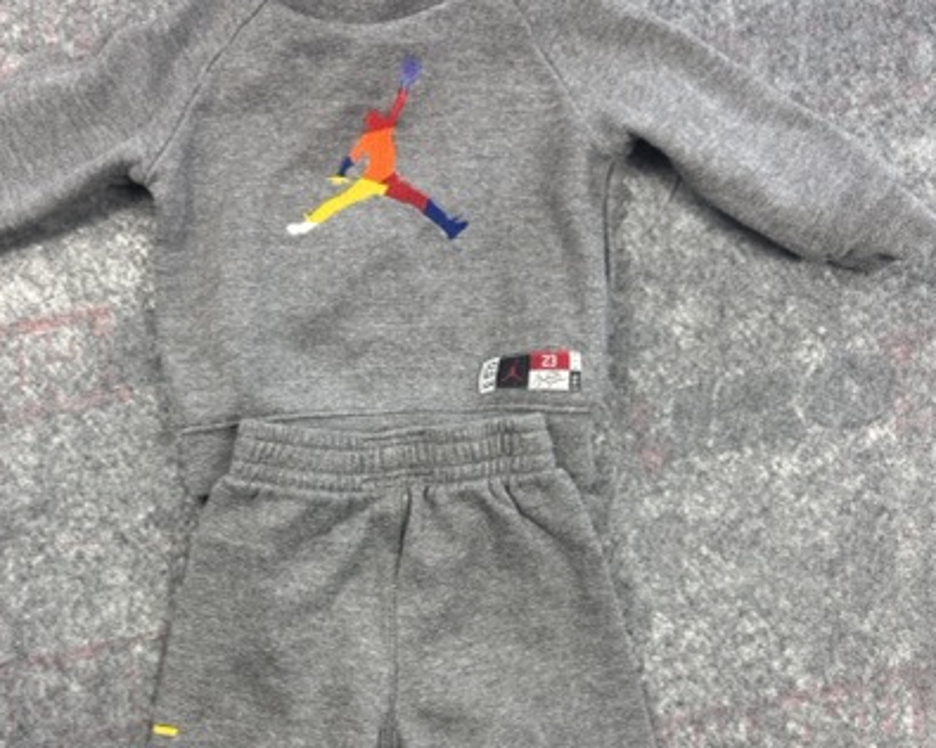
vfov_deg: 38.5
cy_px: 525
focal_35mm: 38
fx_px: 1053
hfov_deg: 47.8
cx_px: 396
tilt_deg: -67.7
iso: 64
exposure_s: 1/100
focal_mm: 6.76
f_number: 1.78
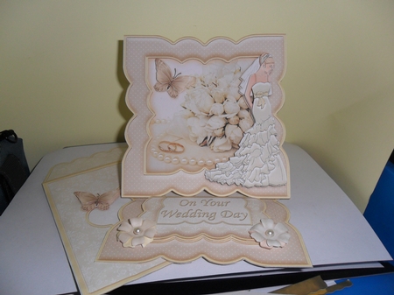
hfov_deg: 65.4
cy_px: 148
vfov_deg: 51.3
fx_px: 307
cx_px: 197
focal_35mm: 27
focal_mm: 4.9
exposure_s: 1/45
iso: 100
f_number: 8.9
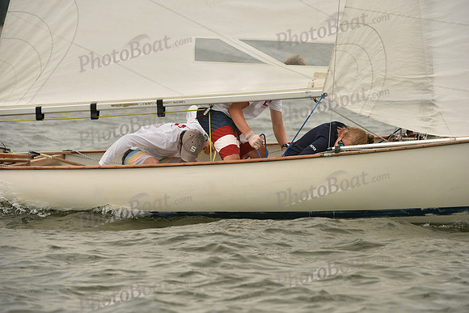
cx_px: 234
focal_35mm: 260
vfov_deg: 5.3
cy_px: 156
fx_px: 3388
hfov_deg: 7.9
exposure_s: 1/1250
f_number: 6.3
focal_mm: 260
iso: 320
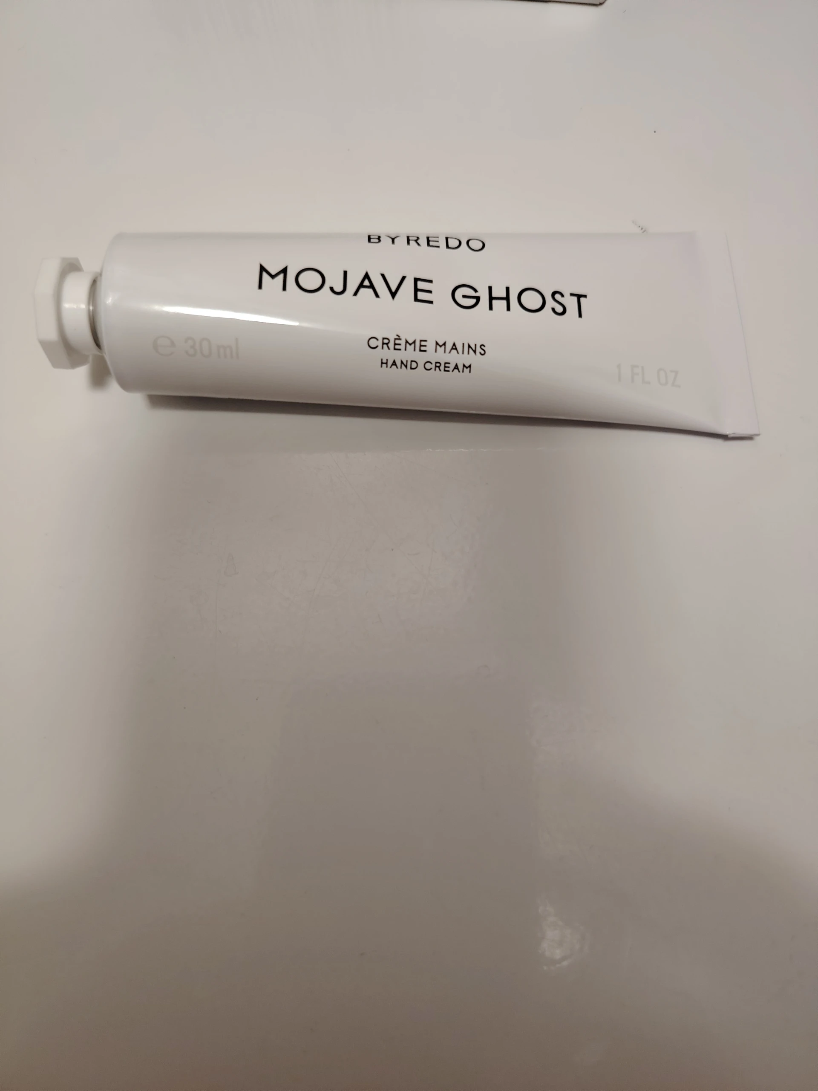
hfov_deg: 56.8
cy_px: 546
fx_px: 756
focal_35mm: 24
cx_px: 409
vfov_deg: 71.6
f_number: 1.75
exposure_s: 1/50
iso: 897
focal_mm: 5.25
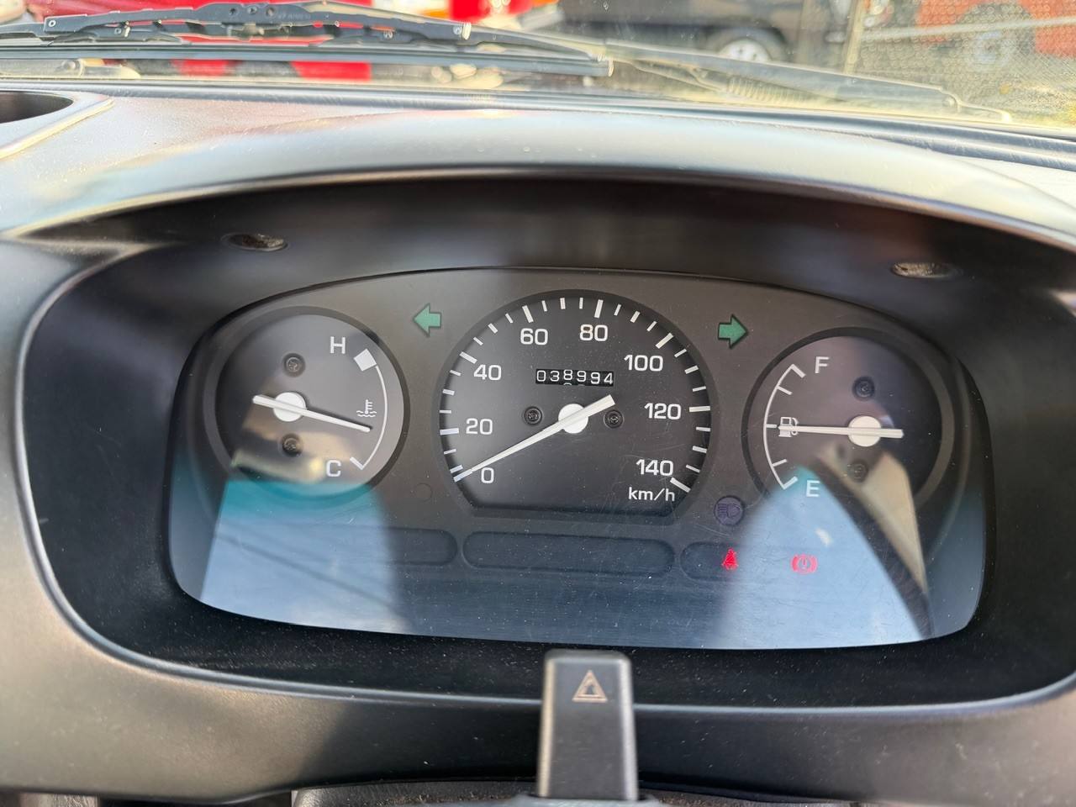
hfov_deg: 71.6
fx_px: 746
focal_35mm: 24
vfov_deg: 56.8
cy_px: 404
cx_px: 538
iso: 200
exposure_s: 1/223
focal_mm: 6.76
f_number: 1.78
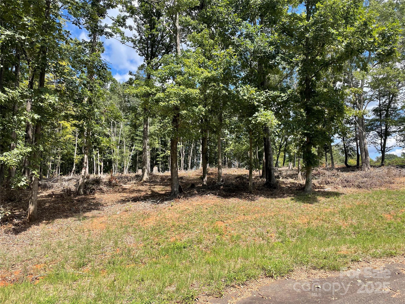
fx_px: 304
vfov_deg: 53.1
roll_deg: -1.4
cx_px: 202
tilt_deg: +6.9
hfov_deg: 67.3
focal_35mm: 26
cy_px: 152
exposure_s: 1/1575
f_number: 1.6
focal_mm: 4.2
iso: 32
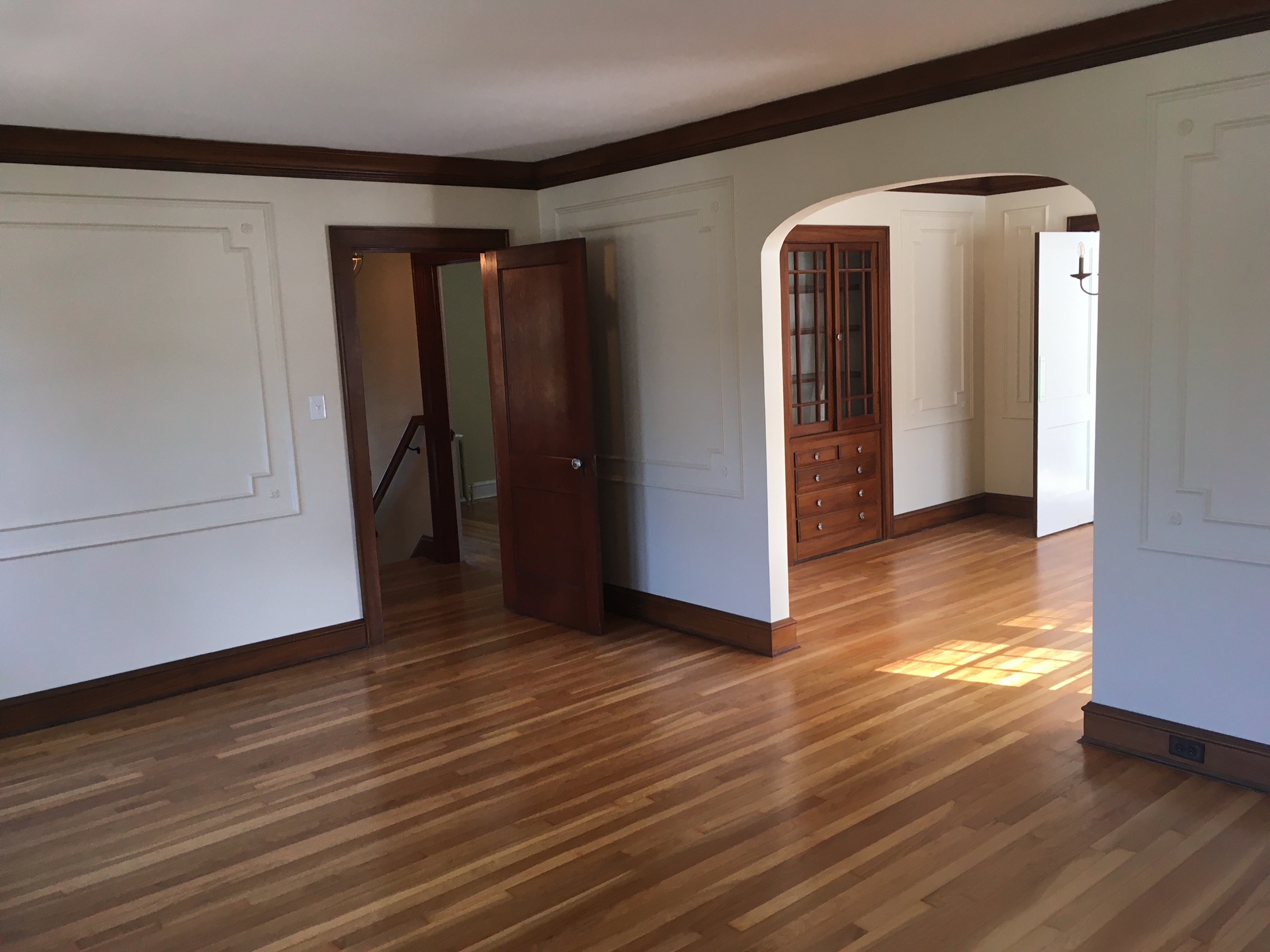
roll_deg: +1.8
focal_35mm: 29
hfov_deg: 61.7
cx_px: 635
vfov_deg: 48.2
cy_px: 476
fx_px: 1064
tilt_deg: -8.9
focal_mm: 4.15
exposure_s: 1/30
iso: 25
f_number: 2.2
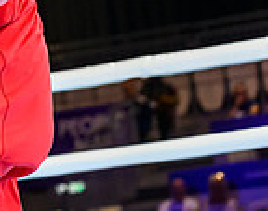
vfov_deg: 6.1
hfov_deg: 7.6
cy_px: -158
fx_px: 1945
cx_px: -228
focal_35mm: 247
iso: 2500
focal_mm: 46
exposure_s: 1/1600
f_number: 3.2
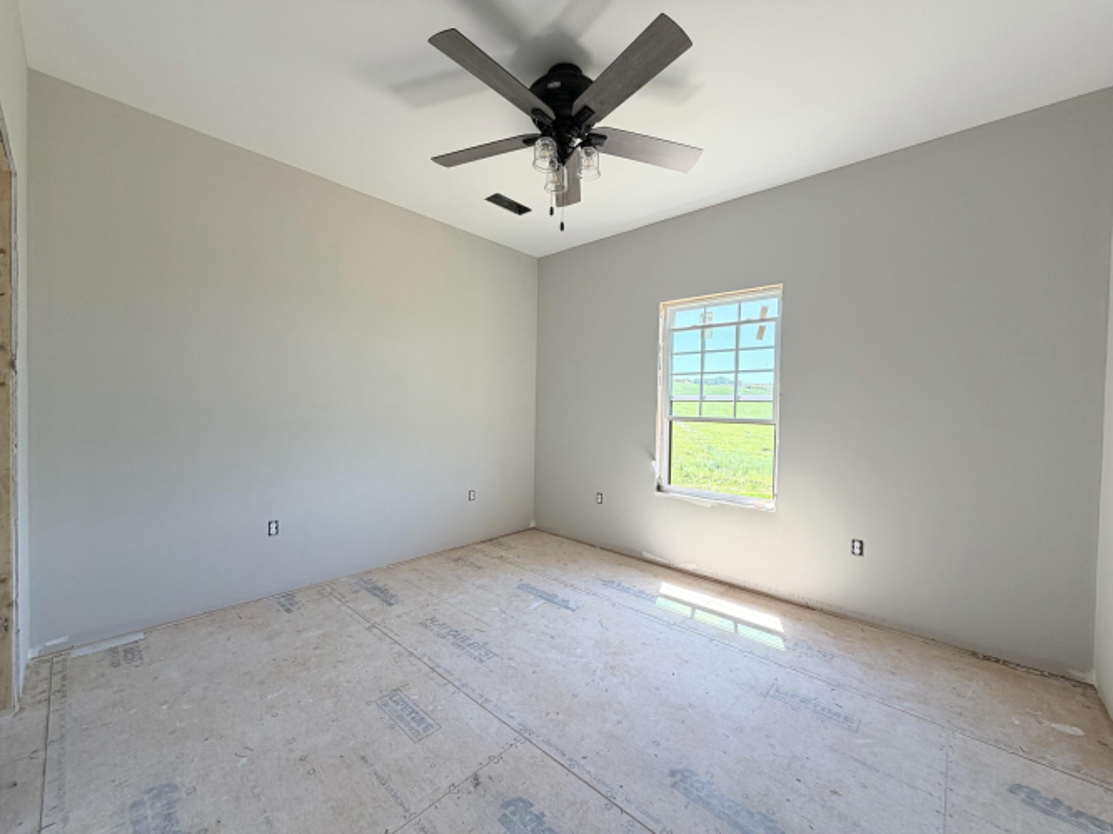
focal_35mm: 14
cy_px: 417
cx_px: 556
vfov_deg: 85.7
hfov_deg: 102.1
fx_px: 450
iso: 80
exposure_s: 1/121
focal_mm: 2.22
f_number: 2.2
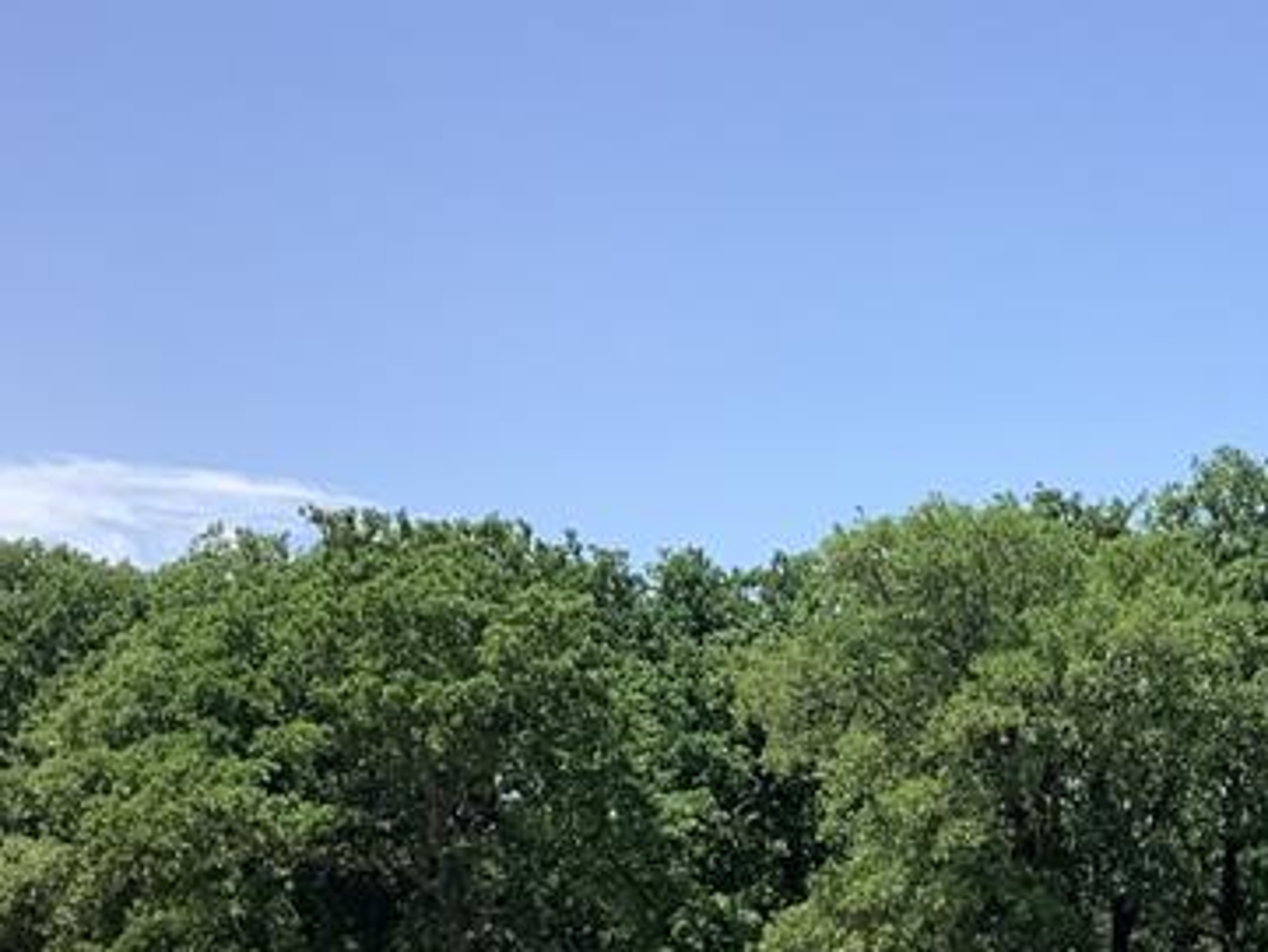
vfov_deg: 16.4
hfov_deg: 21.6
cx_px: 1229
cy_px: 1012
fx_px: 3225
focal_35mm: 88
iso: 25
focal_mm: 3.3
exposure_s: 1/1018
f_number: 2.4
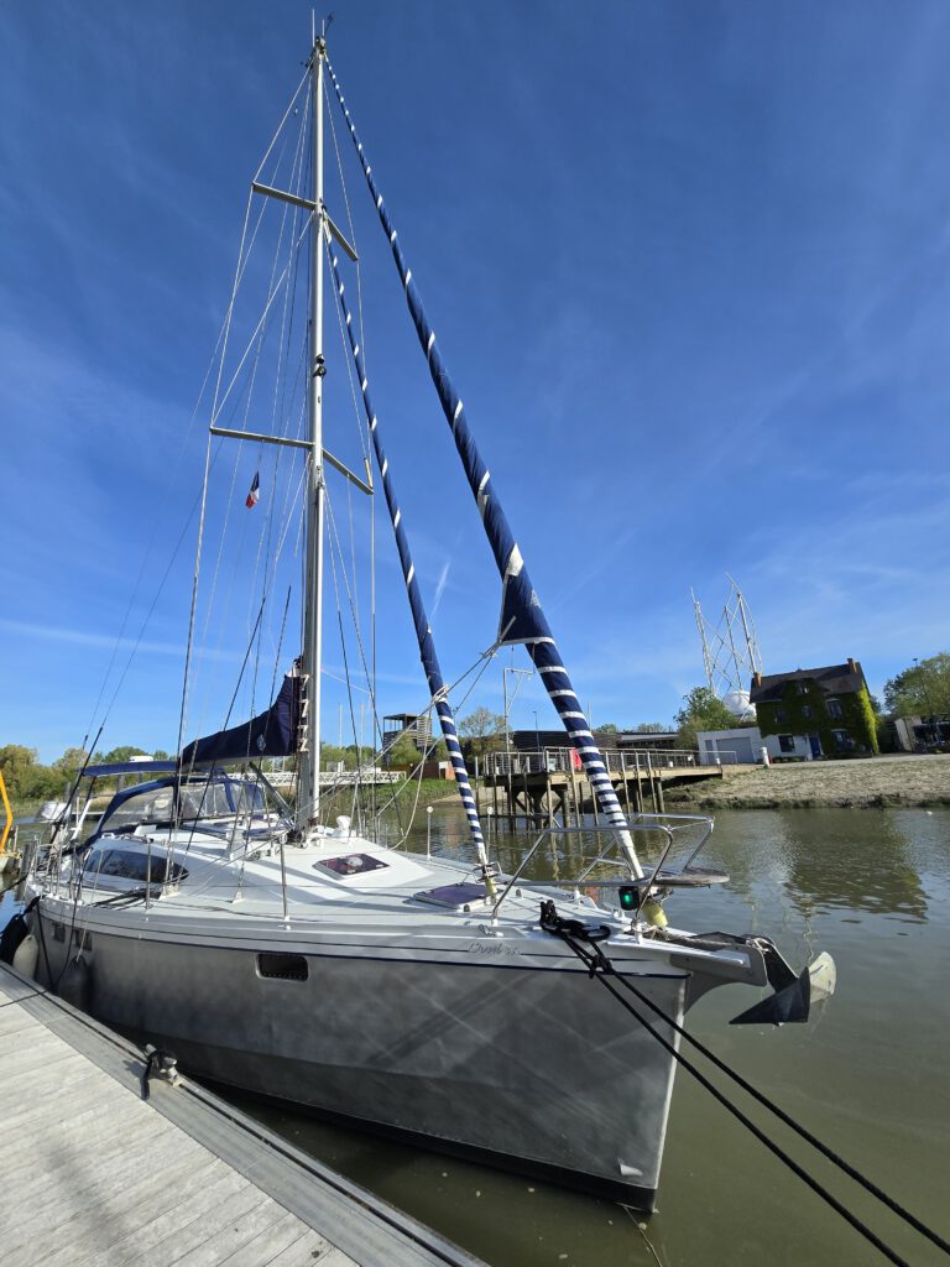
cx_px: 475
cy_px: 634
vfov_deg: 106.2
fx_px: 476
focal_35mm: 13
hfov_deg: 89.9
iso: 50
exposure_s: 1/2192
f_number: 2.2
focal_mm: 2.2
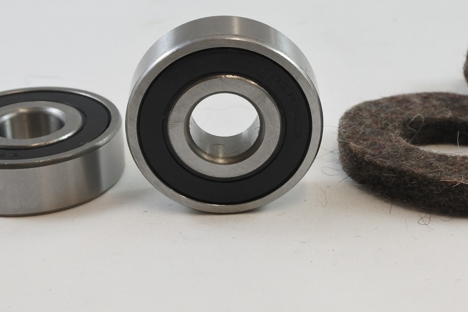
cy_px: 101
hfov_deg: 24.9
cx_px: 315
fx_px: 1053
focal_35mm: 81
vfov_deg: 16.8
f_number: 4.5
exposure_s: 1/125
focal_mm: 17.2
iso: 400
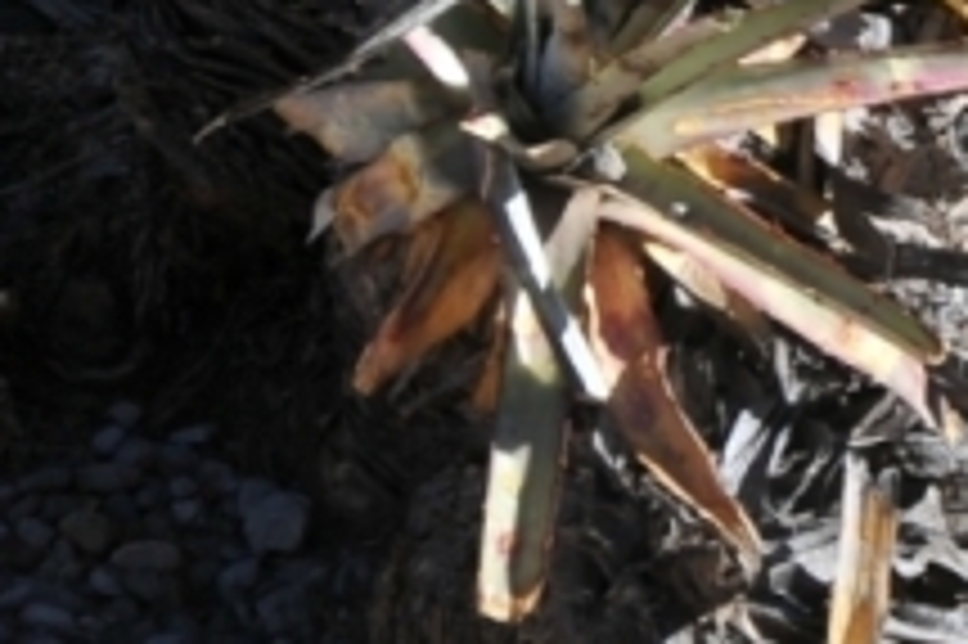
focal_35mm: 500
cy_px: -18
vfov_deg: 2.7
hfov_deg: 4.1
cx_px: 1270
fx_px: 13434
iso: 200
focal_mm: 70
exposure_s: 1/250
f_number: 8
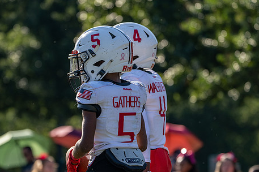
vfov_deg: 4.1
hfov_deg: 6.2
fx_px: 2387
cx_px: 107
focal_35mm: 332
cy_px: 109
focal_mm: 244
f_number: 5.6
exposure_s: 1/1600
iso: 500
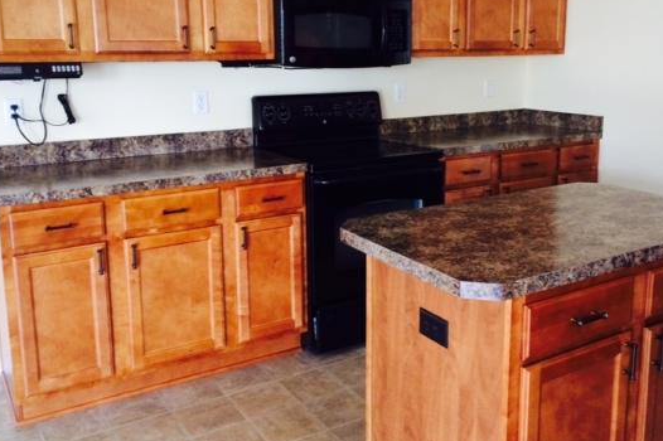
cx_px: 367
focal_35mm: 38
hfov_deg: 50.6
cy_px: 166
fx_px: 699
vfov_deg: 34.8
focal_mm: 4.12
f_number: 2.2
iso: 250
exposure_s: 1/30
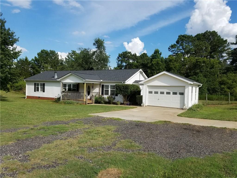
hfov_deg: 67.3
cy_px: 89
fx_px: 178
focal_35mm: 26
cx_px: 118
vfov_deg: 53.1
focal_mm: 4.2
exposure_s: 1/3216
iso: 50
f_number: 1.7
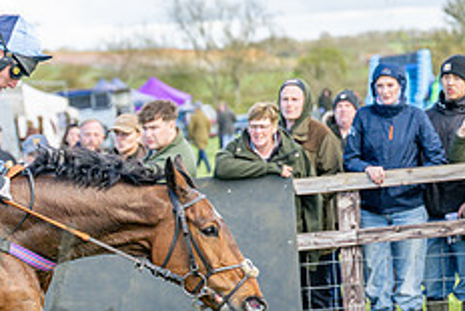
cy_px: 249
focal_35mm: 204
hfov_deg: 9.9
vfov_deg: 6.7
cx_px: -77
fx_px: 2637
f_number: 2.8
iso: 400
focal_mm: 70
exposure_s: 1/1600
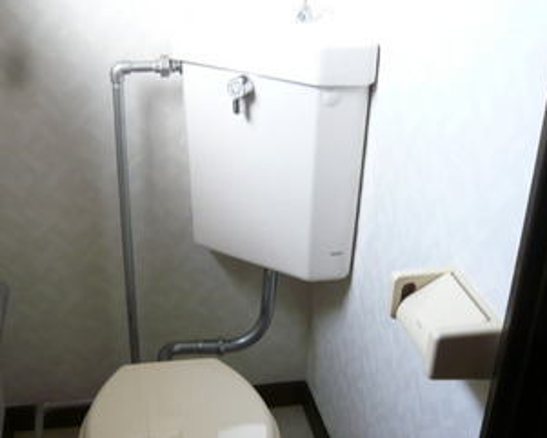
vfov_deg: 33.3
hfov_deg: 41.1
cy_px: 266
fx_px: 729
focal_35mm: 45
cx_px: 294
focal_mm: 5.5
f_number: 2.8
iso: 160
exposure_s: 1/30
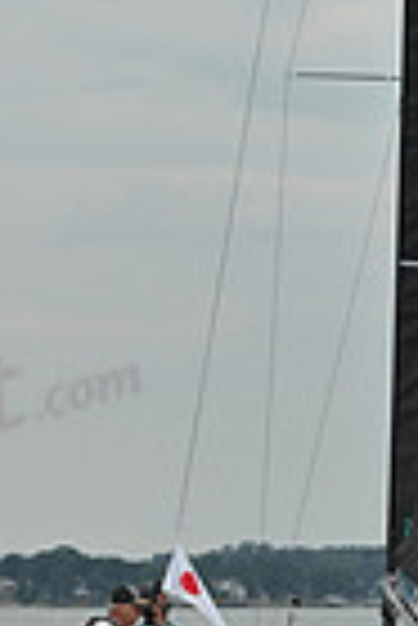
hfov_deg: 3.4
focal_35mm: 409
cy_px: 149
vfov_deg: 5.0
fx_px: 7105
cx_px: 375
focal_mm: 98
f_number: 5
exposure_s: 1/3200
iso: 320
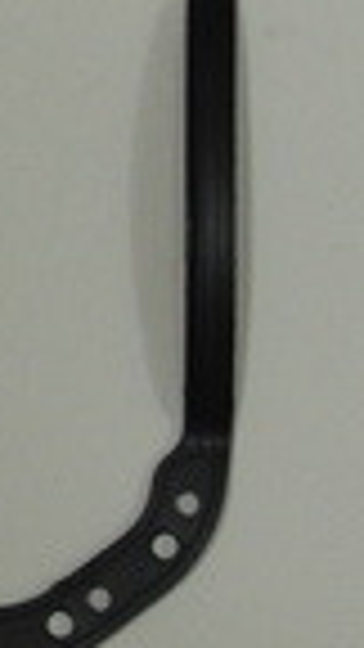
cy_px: 196
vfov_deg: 9.5
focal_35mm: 227
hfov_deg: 5.2
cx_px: -562
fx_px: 3895
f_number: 3.7
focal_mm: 10.7
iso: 400
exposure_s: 1/25
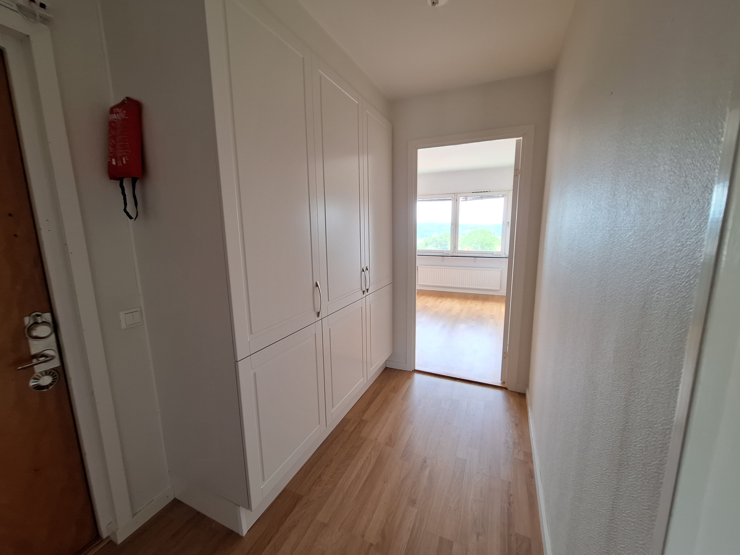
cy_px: 278
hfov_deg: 106.2
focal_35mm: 13
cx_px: 370
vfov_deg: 89.9
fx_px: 278
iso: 64
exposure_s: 1/40
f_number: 2.2
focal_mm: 1.74
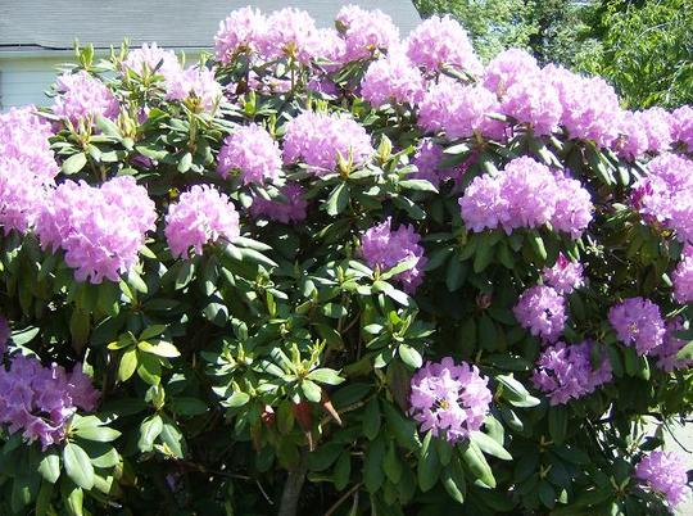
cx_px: 346
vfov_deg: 39.5
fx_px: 719
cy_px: 258
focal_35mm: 36
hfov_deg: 51.5
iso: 100
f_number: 2.8
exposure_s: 1/413
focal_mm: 6
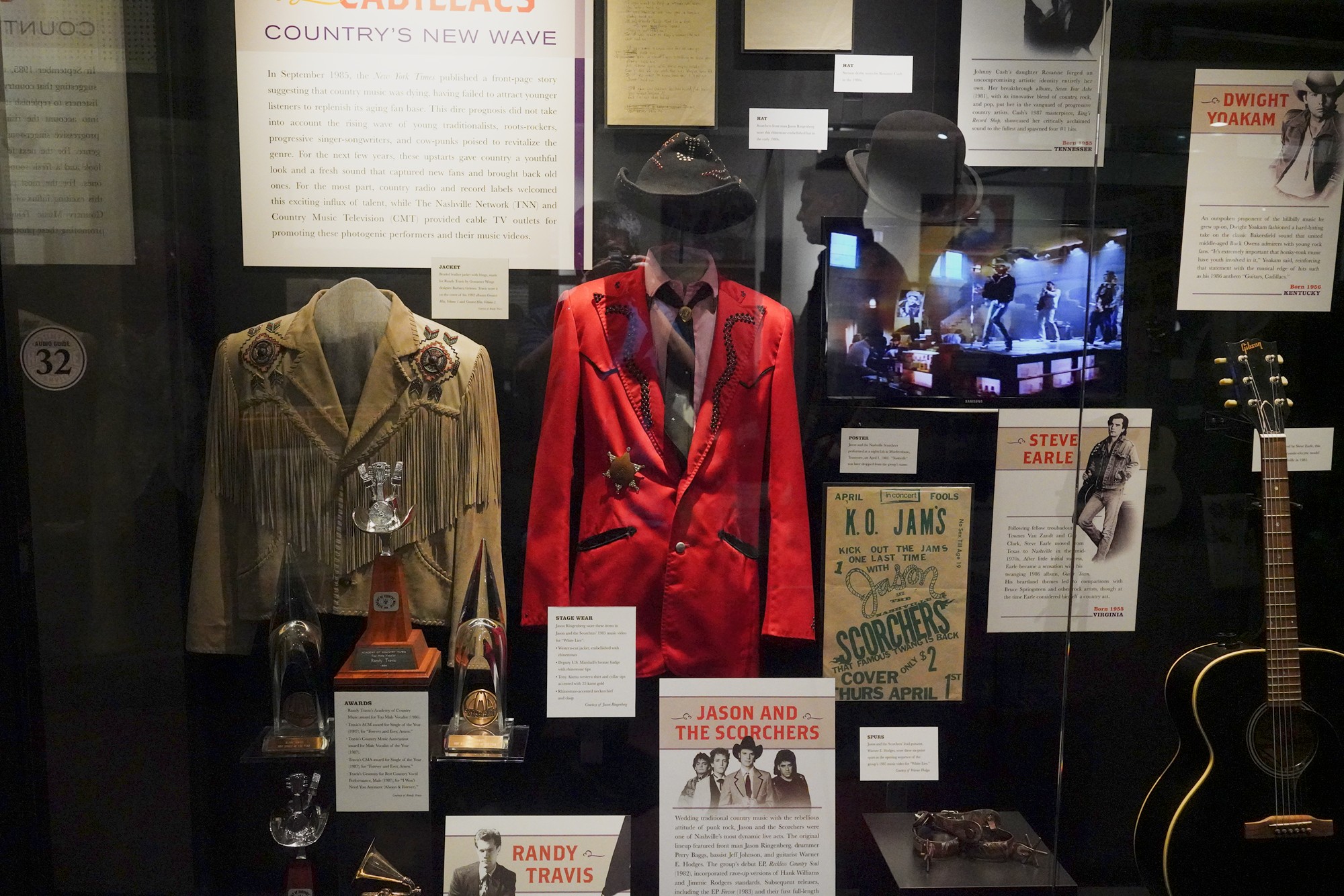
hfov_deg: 55.8
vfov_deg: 38.9
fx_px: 1269
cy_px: 448
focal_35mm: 34
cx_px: 672
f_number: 5
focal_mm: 34
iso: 16000
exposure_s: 1/80
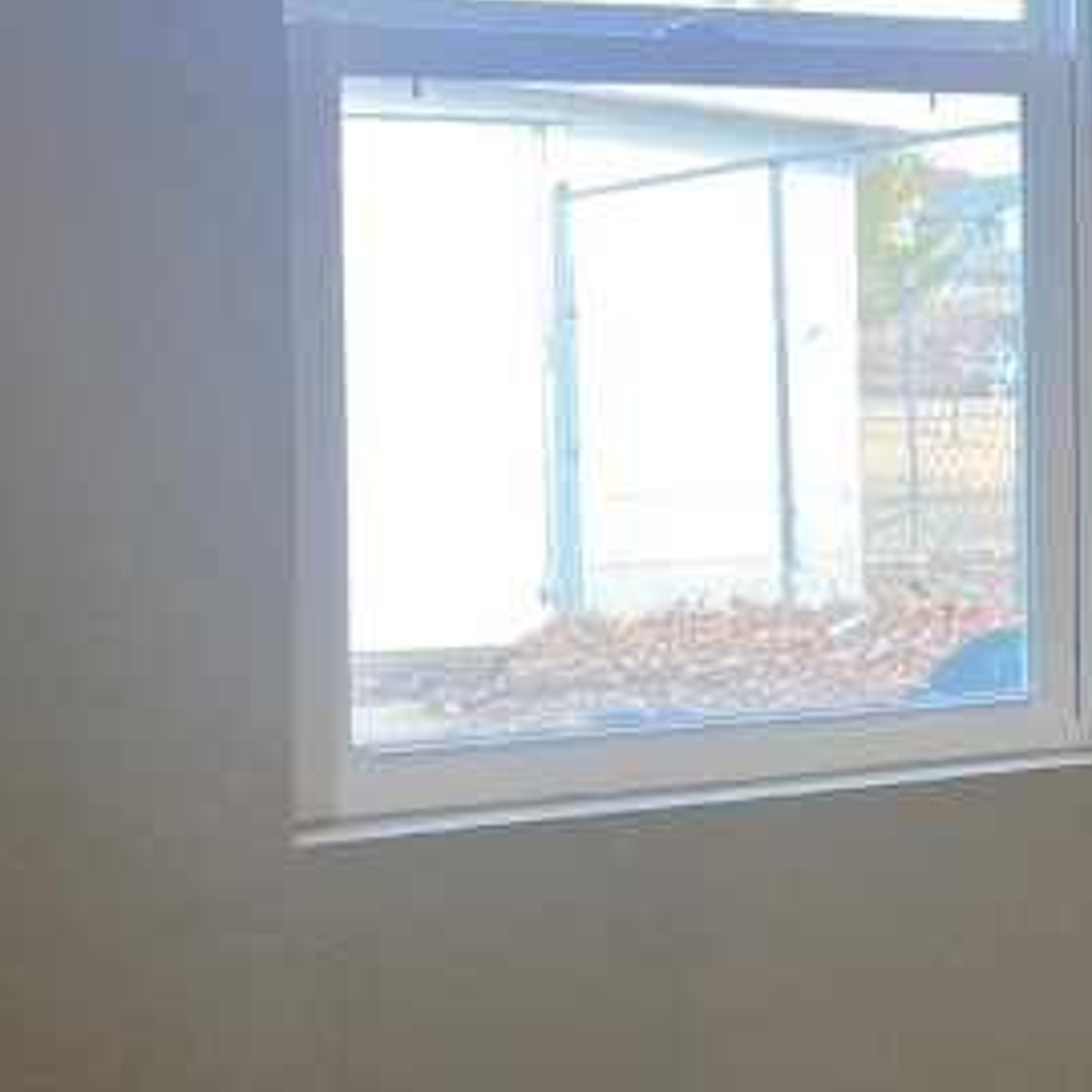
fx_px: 3355
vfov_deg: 18.4
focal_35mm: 94
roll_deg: +0.4
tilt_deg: +0.1
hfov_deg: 15.7
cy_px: 384
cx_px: 1998
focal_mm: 3.99
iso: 64
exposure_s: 1/120
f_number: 1.8
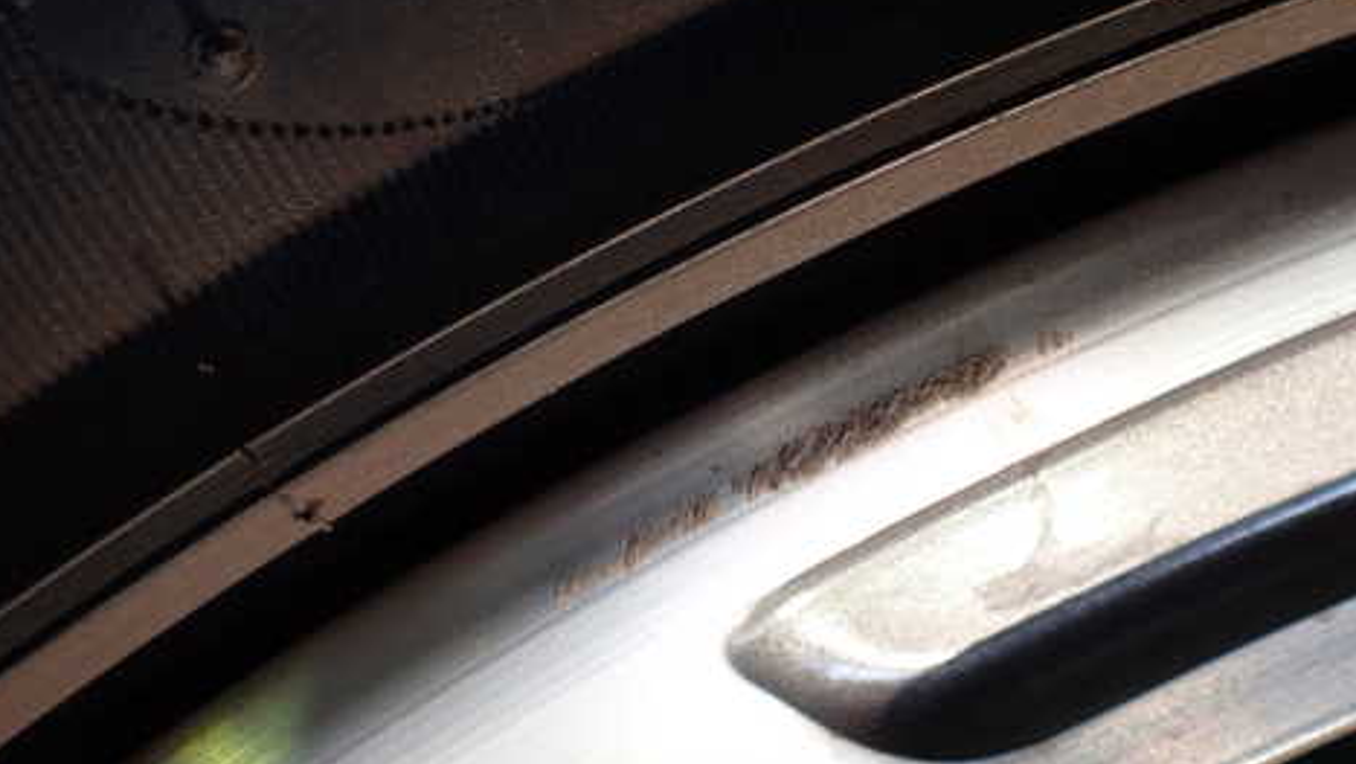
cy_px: 427
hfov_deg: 48.0
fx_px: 1511
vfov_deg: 28.3
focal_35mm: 42
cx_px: 836
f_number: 2.3
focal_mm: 5.4
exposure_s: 1/125
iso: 160
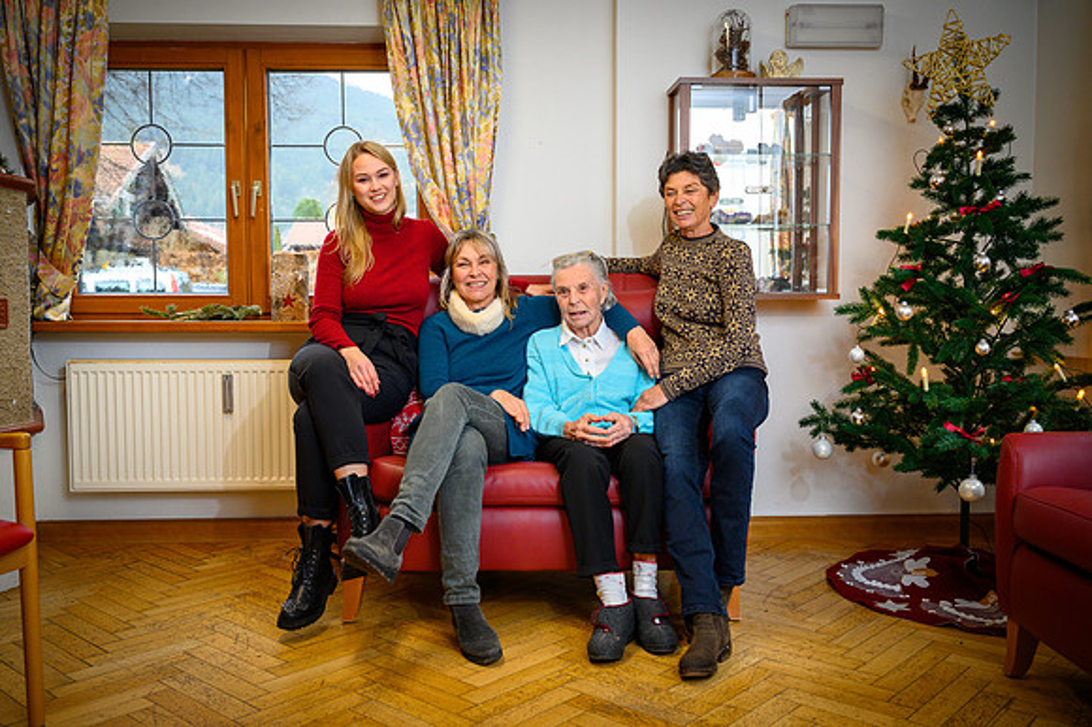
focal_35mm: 32
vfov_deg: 41.7
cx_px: 546
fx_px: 955
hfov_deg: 59.5
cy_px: 364
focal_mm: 31.5
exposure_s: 1/100
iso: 800
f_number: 4
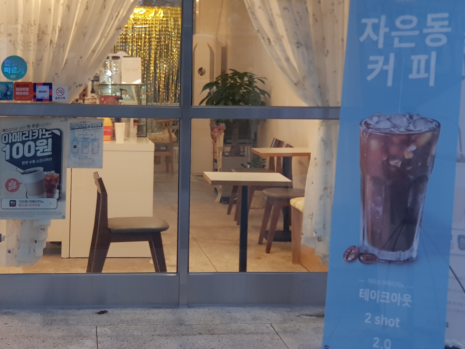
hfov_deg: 23.5
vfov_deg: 17.7
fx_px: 1115
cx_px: 185
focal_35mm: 83
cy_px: 94
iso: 80
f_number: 2.4
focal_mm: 6
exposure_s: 1/30
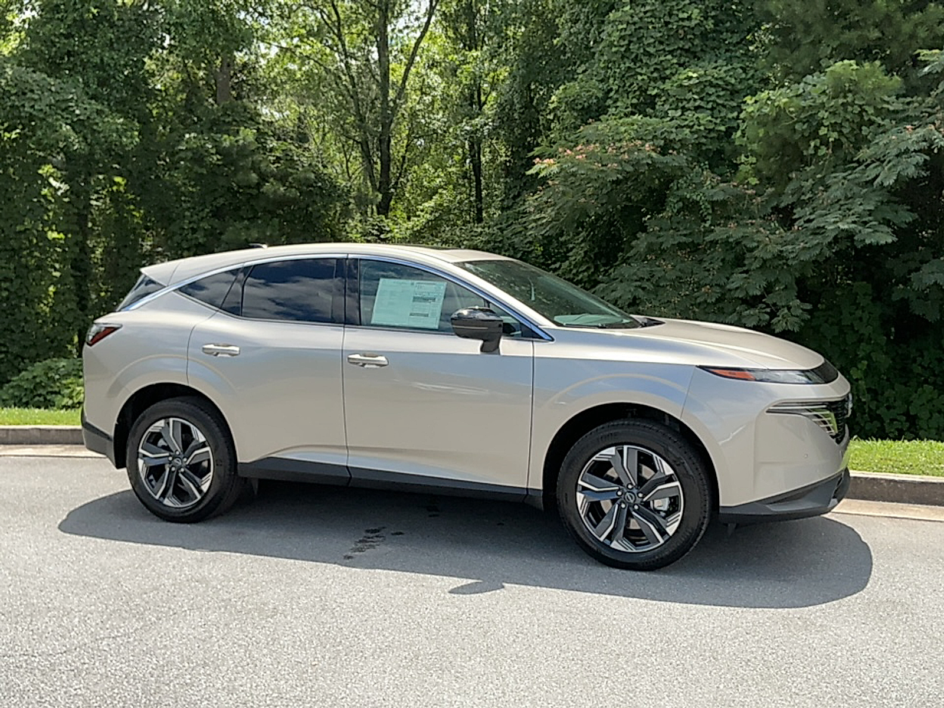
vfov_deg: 48.2
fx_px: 791
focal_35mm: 29
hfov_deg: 61.7
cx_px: 472
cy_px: 354
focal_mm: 3
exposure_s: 1/1311
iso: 25
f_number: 1.8
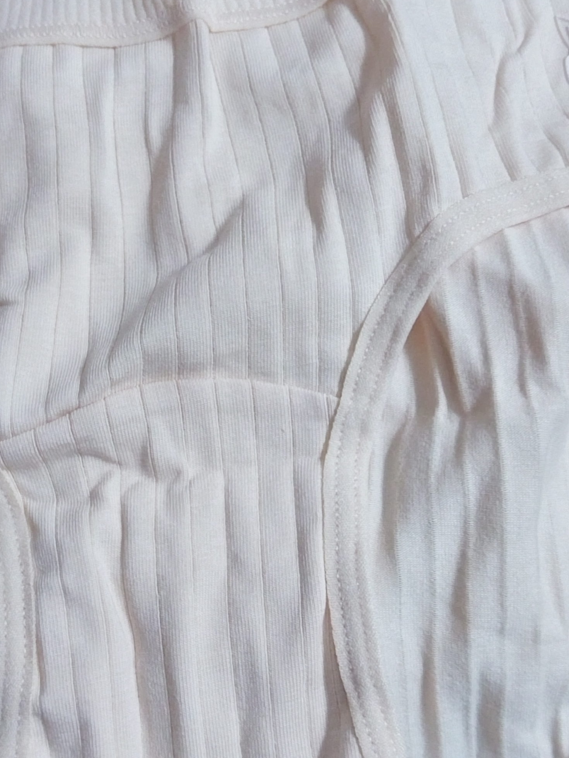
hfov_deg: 27.4
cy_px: 400
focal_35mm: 53
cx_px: 191
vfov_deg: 36.2
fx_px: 1161
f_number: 1.9
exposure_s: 1/100
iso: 4998
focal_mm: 4.95
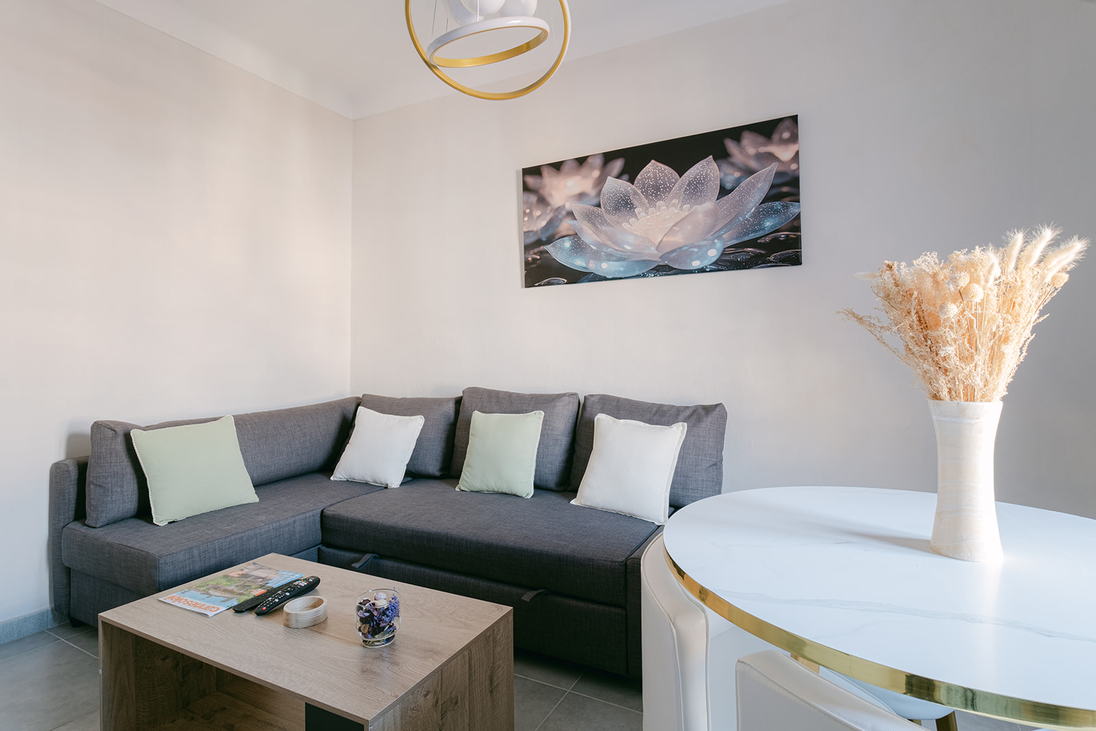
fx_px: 548
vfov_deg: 67.4
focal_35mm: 18
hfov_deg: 90.0
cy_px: 366
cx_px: 548
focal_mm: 12
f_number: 10
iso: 100
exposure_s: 1
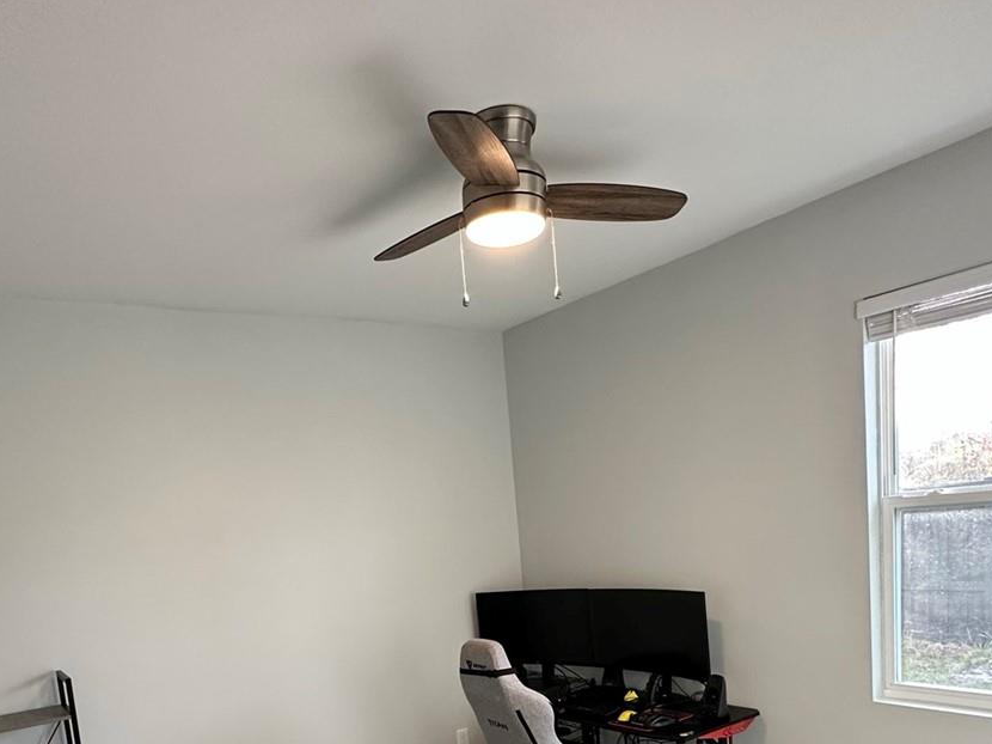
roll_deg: +5.5
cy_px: 629
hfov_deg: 65.1
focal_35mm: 27
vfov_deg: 47.5
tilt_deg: -7.8
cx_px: 433
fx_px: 774
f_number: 2.2
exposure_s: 1/120
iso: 250
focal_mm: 2.22
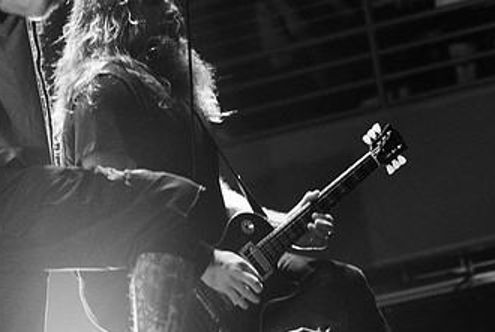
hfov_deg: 12.9
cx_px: 378
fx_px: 2175
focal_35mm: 158
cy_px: 62
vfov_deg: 8.7
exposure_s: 1/320
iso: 3200
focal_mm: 70
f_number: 3.2
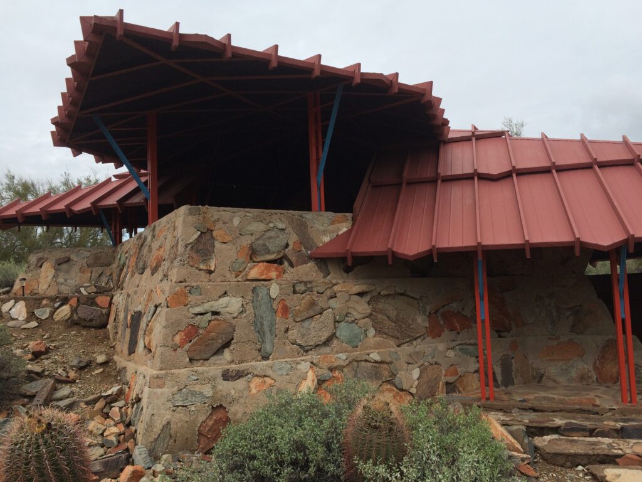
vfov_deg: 48.2
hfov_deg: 61.7
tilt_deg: +5.4
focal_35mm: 29
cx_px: 321
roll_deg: +3.1
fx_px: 538
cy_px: 241
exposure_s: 1/1325
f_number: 2.2
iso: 32
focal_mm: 4.15
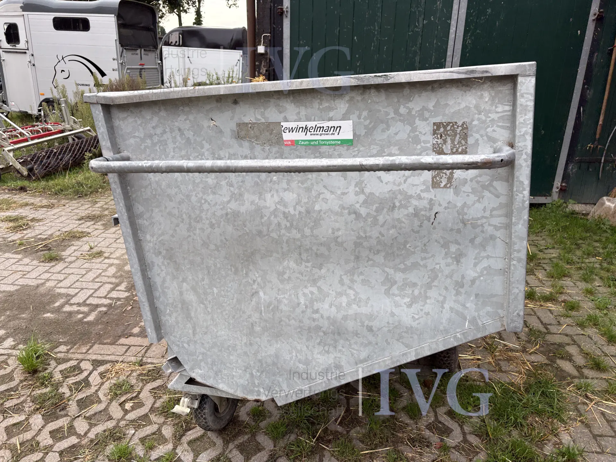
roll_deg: +2.3
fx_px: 463
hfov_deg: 67.3
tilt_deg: -16.4
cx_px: 308
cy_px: 231
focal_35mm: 26
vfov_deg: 53.1
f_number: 1.6
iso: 50
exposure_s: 1/515
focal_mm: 5.96
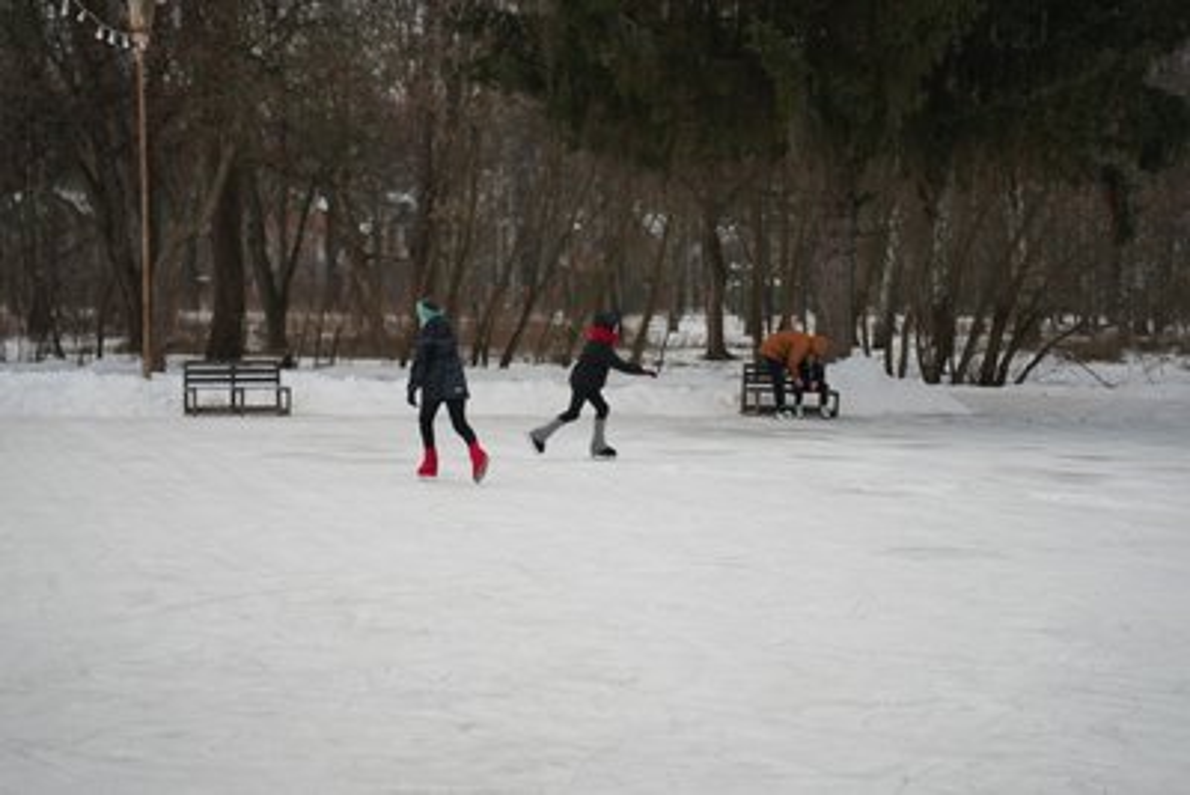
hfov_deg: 29.2
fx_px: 2282
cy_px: 398
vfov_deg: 19.7
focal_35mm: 69
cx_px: 595
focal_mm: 69
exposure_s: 1/200
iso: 160
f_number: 2.8
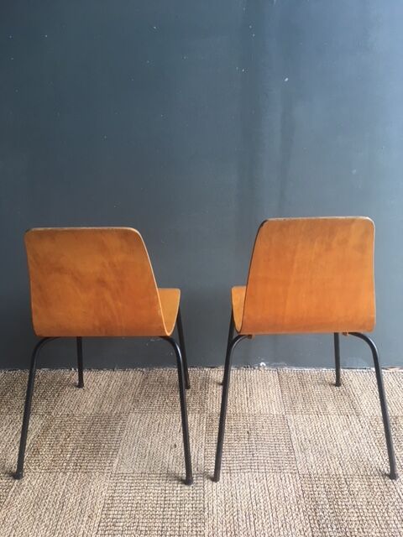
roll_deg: +0.6
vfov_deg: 61.7
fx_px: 450
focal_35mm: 29
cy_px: 268
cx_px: 202
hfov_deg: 48.2
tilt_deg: -20.4
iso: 40
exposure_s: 1/33
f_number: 2.2
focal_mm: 4.15
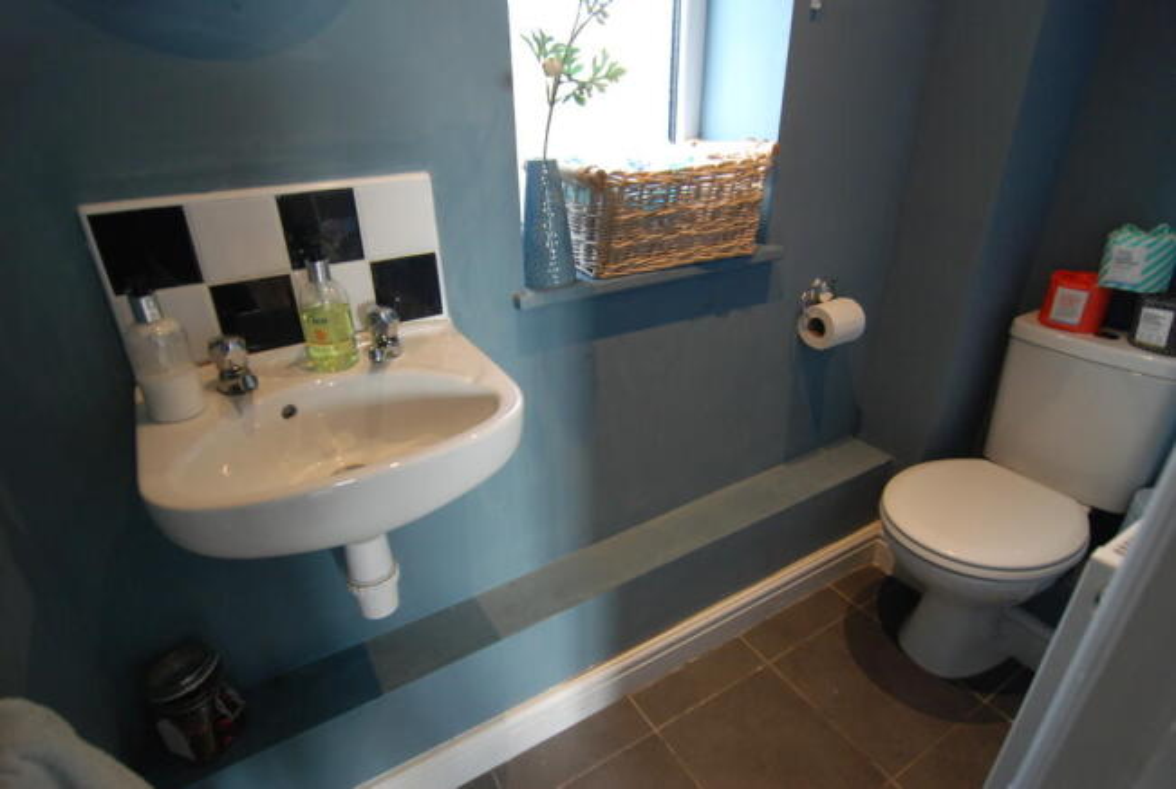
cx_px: 588
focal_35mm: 18
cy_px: 394
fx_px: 589
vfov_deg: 67.6
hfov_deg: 89.9
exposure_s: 1/30
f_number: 5
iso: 500
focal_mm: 12
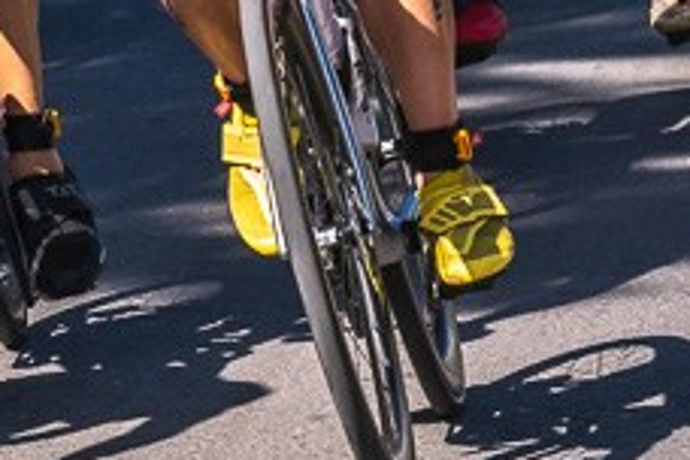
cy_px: -141
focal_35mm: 590
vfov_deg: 2.3
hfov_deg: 3.5
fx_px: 11307
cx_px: 151
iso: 320
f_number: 6.3
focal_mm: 105
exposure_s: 1/1600
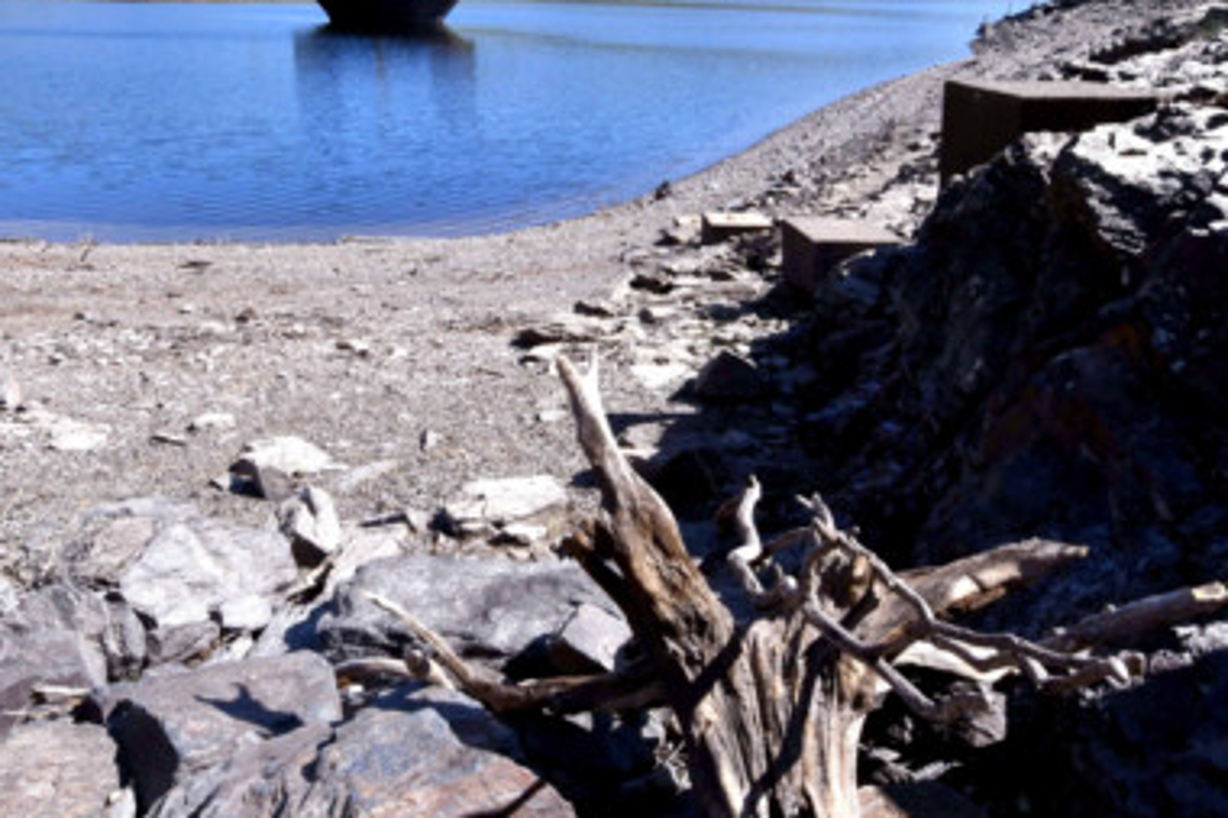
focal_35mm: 27
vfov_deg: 46.5
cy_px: 228
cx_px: 478
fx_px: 921
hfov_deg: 66.6
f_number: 13
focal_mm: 12
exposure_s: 1/640
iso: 1000
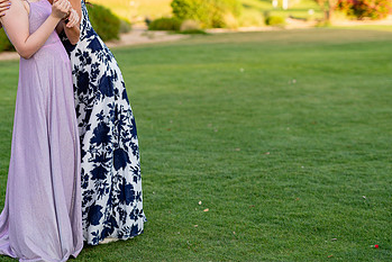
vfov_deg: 16.4
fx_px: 904
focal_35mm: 83
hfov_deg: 24.3
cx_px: 119
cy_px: 61
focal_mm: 50
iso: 100
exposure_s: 1/640
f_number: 2
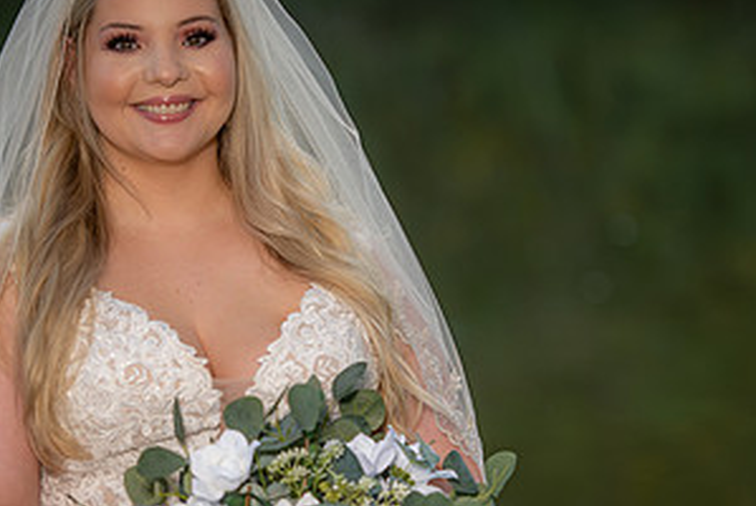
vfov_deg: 5.7
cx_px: 387
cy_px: 347
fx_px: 5087
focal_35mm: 242
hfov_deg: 8.5
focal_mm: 125
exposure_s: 1/200
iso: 80
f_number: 2.8
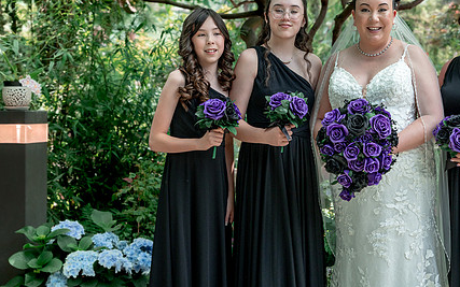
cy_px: 119
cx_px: 303
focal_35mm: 54
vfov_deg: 24.0
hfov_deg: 37.2
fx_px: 677
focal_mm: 39
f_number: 3.2
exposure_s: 1/500
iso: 400
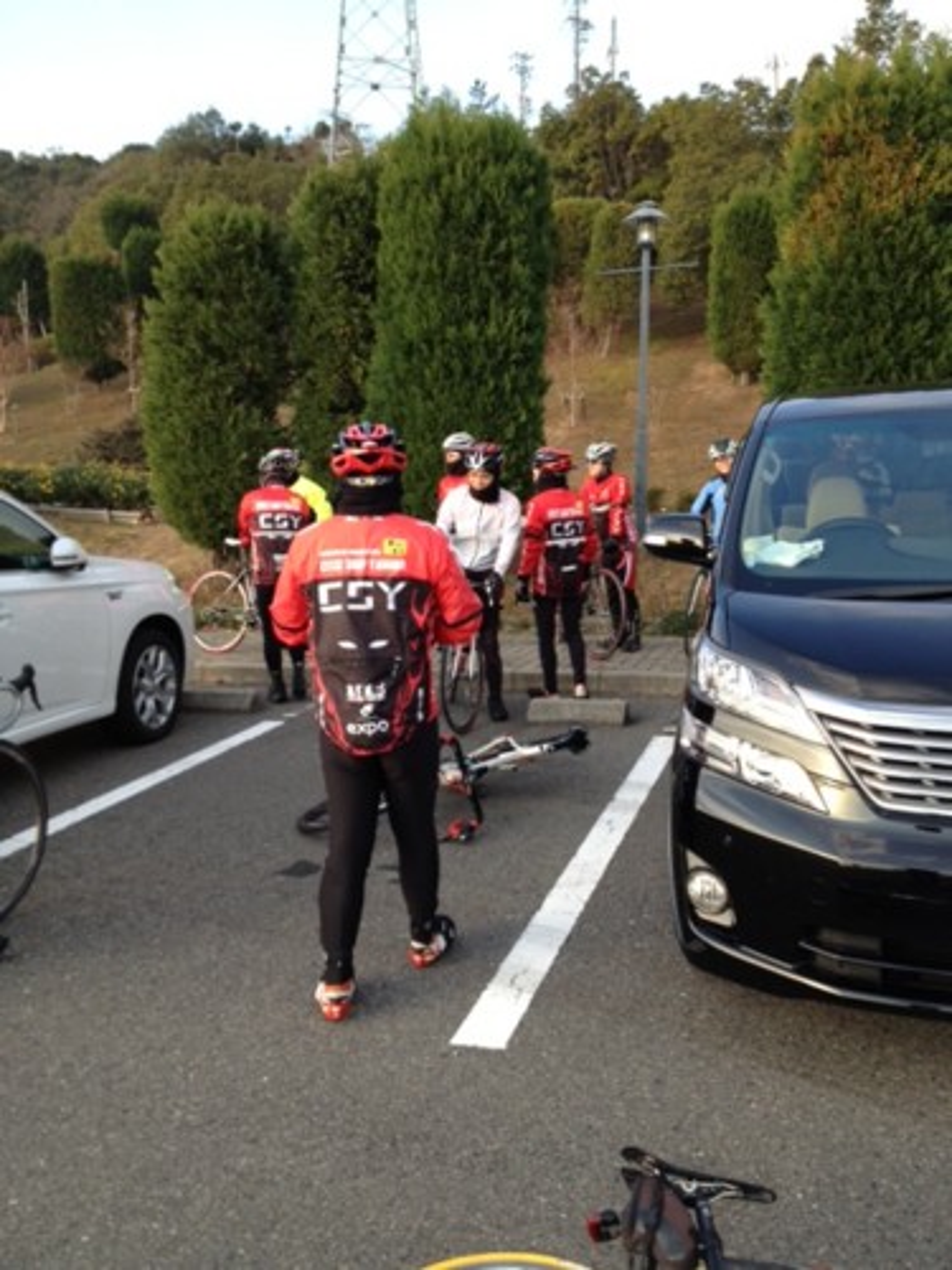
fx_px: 1283
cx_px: 476
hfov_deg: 40.7
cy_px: 635
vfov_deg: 52.6
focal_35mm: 35
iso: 50
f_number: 2.4
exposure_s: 1/142
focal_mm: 4.28
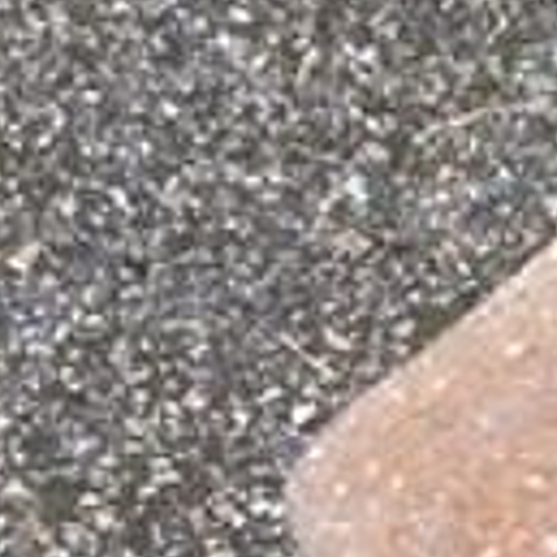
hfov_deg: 5.9
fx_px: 4824
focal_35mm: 265
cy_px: 1742
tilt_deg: -56.3
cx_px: 1956
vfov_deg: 6.1
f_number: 2.2
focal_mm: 4.15
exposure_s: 1/179
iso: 25
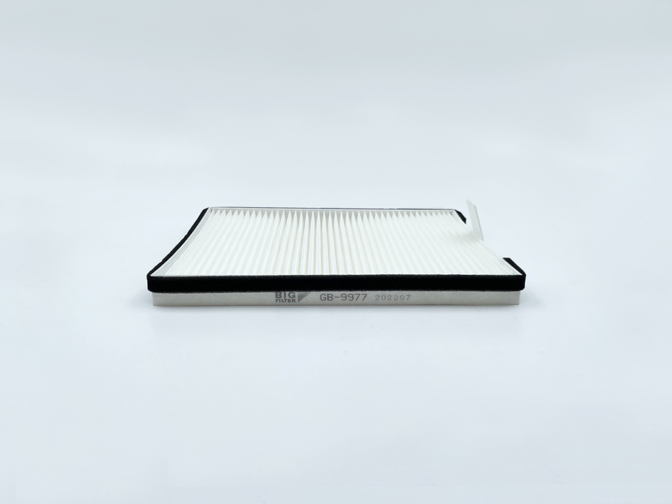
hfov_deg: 67.3
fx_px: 505
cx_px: 336
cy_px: 252
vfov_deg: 53.1
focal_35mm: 26
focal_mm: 4.2
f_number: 1.6
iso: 32
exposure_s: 1/1247
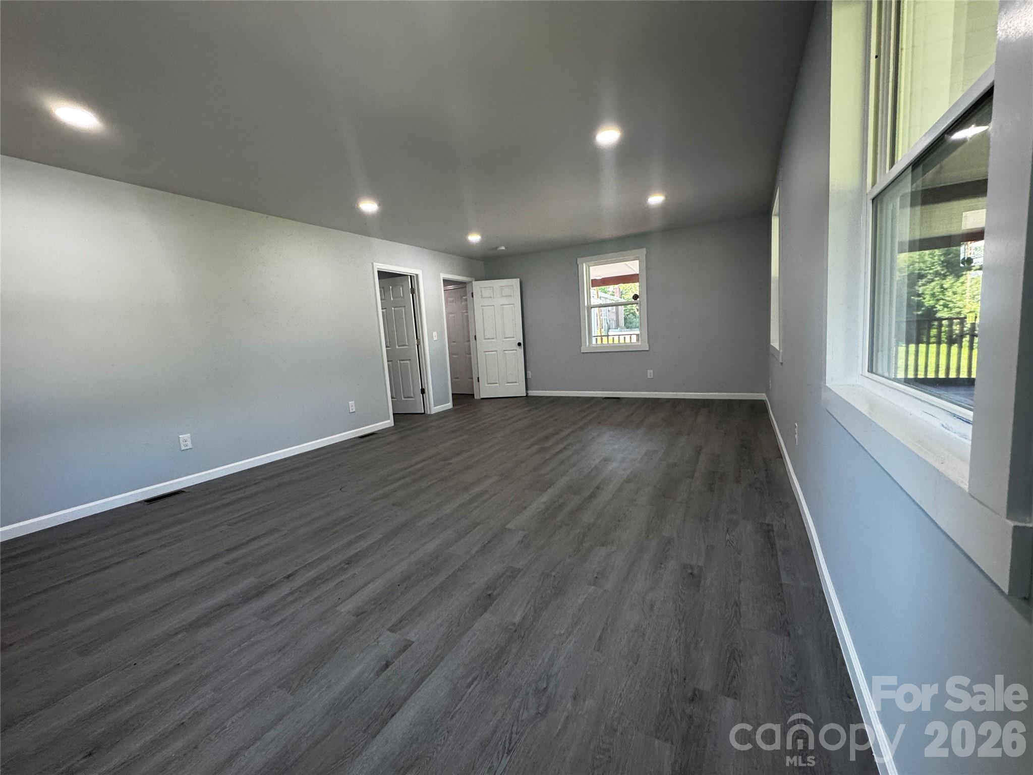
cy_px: 388
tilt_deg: -7.6
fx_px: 418
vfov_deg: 85.7
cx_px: 516
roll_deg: +3.2
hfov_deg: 102.1
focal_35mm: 14
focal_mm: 2.22
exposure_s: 1/120
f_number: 2.2
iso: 250
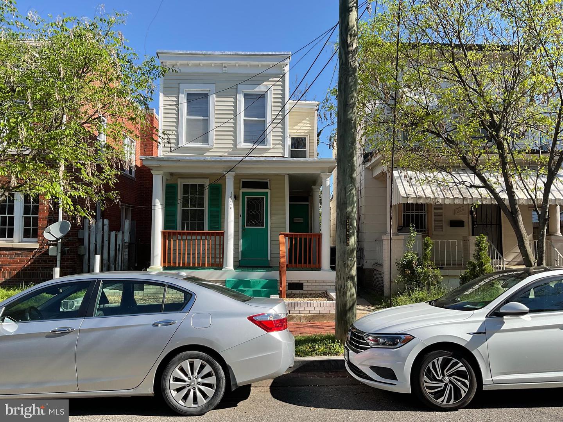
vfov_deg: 48.2
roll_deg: -0.7
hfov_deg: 61.7
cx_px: 282
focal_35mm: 29
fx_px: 472
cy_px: 211
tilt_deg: +3.4
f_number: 1.8
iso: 16
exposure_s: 1/1035
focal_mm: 3
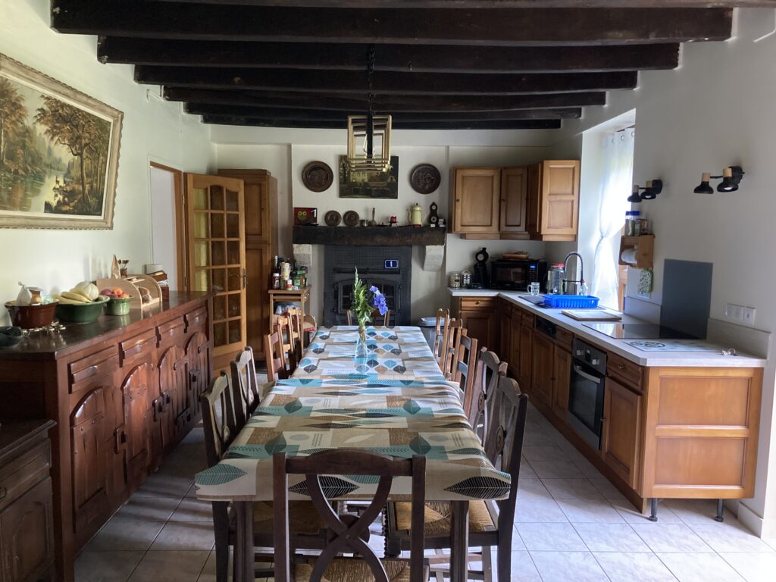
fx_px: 628
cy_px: 291
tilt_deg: -6.2
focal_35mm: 28
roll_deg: -0.1
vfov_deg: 49.7
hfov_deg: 63.4
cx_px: 388
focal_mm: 3.99
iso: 500
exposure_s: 1/30
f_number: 1.8
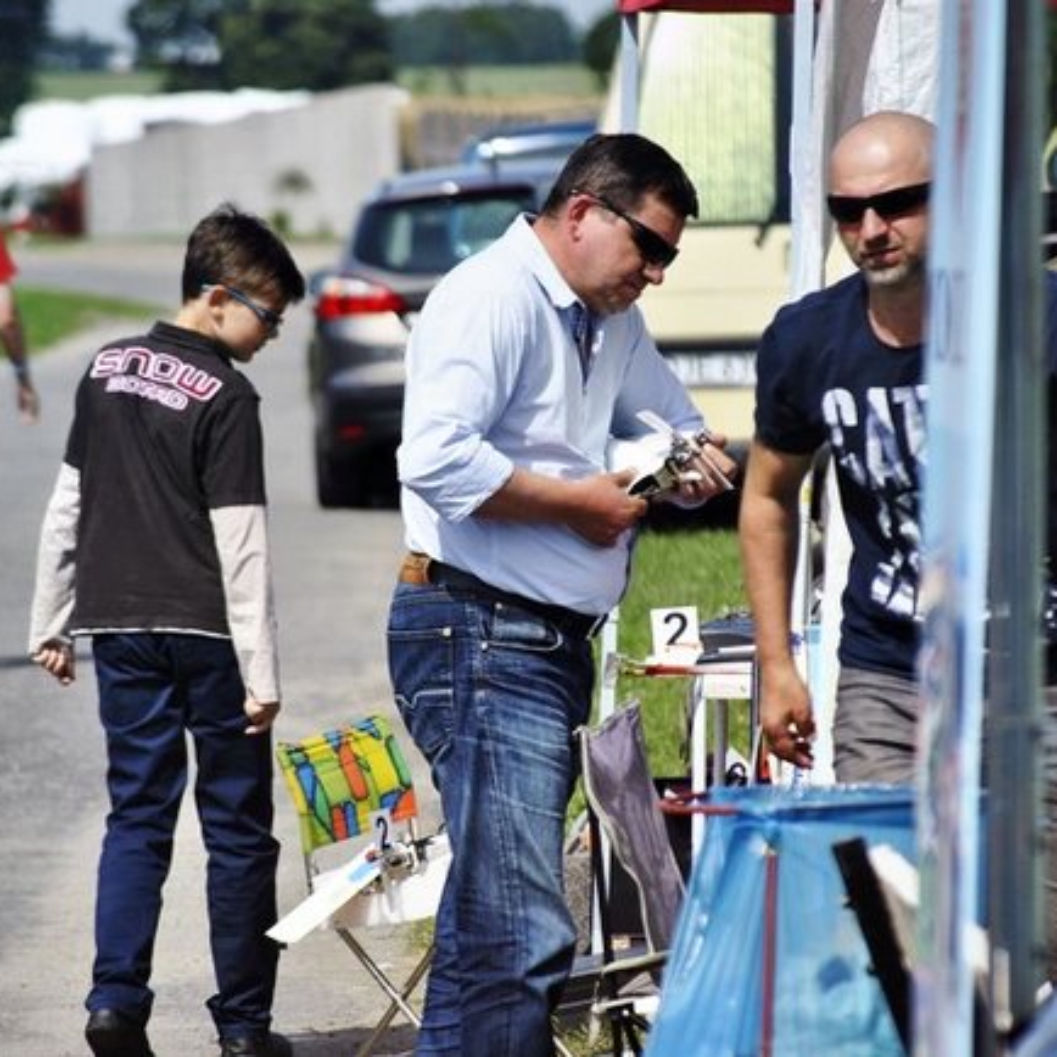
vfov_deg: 4.6
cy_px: 528
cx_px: 502
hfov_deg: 4.6
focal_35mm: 383
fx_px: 13231
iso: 200
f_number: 5.6
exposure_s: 1/800
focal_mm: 200
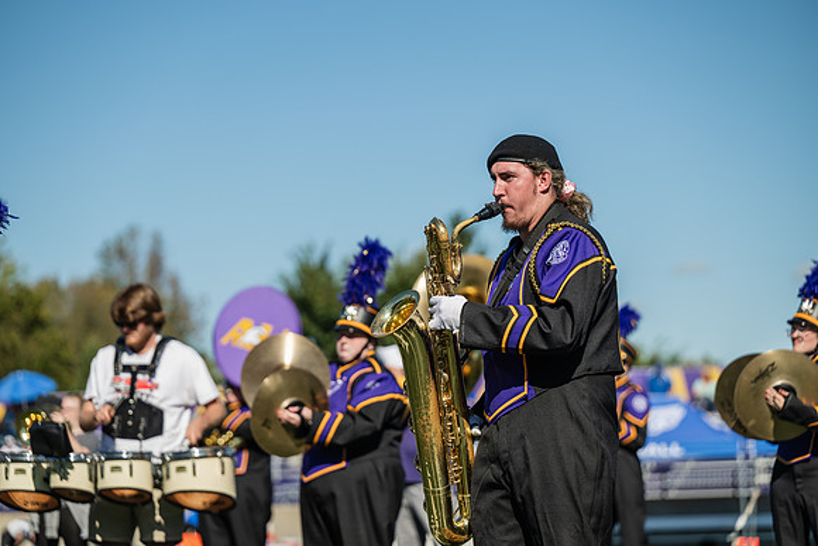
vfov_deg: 11.0
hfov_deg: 16.4
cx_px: 409
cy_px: 273
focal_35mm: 125
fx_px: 2841
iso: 80
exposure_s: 1/1600
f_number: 3.2
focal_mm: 125
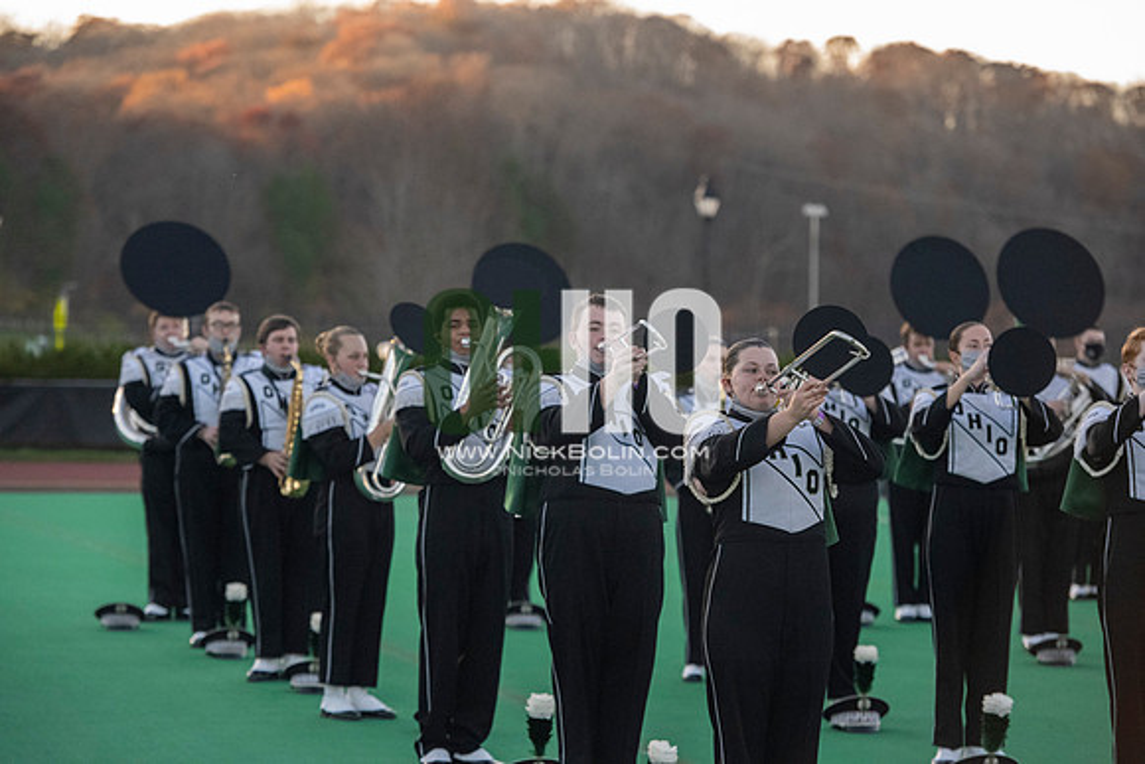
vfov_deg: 9.5
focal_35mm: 145
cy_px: 382
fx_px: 4613
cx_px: 572
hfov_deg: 14.2
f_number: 4.5
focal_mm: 145
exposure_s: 1/5000
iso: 5000
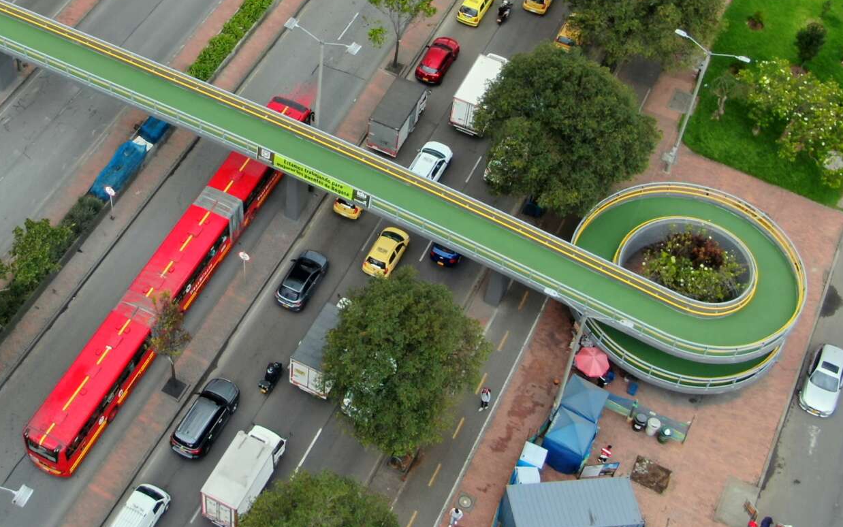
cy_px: 110
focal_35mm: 57
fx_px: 1310
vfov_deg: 22.5
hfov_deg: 35.1
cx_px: 235
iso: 100
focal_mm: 4.58
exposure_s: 1/160
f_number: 2.9
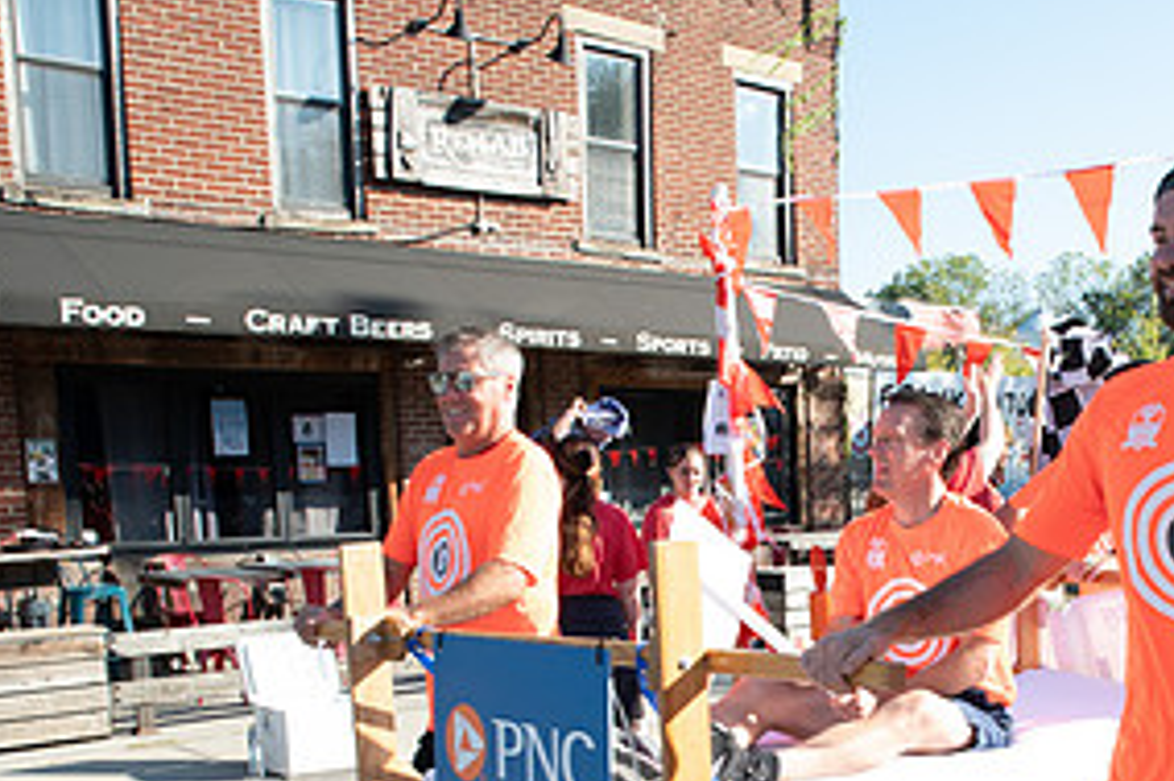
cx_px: 914
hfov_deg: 39.0
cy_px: 748
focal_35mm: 49
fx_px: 1597
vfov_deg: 26.3
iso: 500
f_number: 11
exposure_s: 1/200
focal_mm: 24
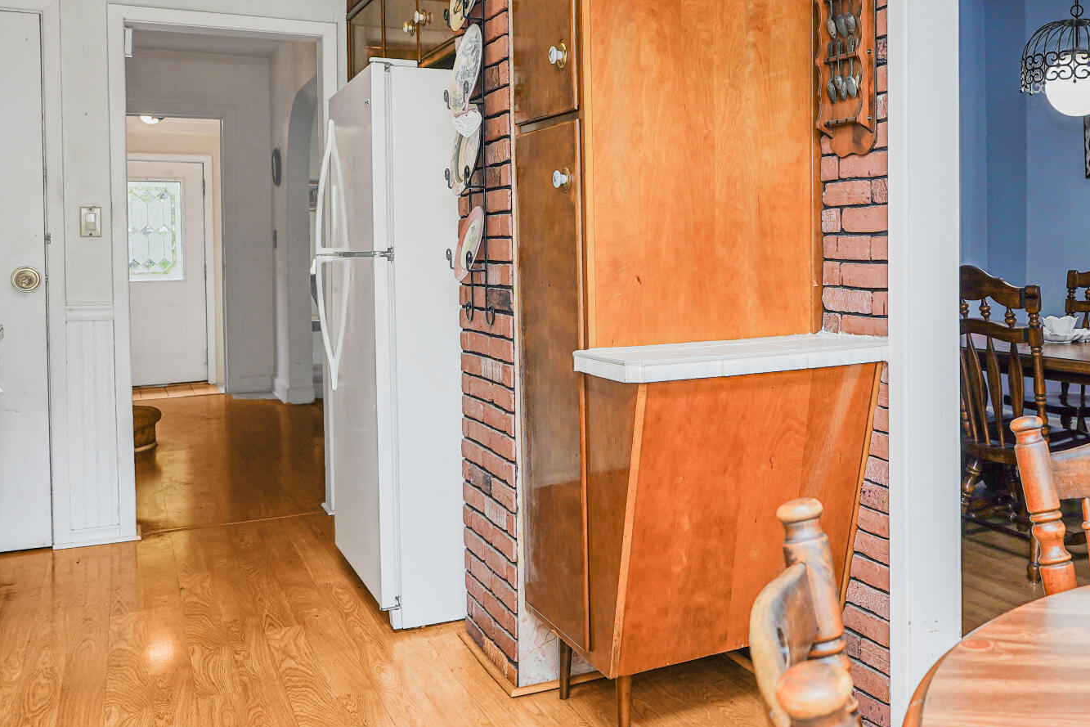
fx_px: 1124
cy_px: 254
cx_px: 766
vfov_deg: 35.6
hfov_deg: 50.3
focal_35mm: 37
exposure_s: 1/30
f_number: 4
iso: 64
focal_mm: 16.5
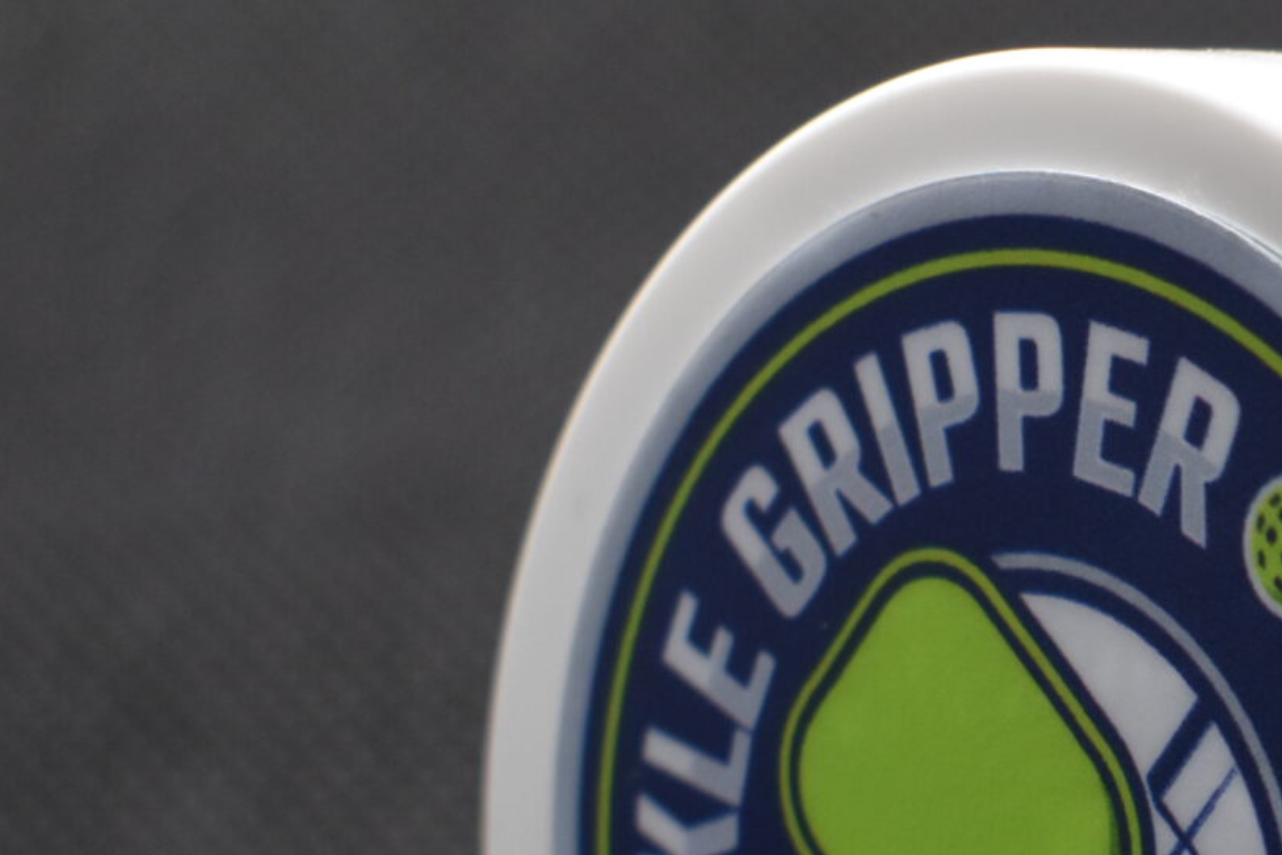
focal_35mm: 151
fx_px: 5378
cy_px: 761
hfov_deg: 13.3
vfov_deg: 9.1
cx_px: 1378
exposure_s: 1/60
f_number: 5.6
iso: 500
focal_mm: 32
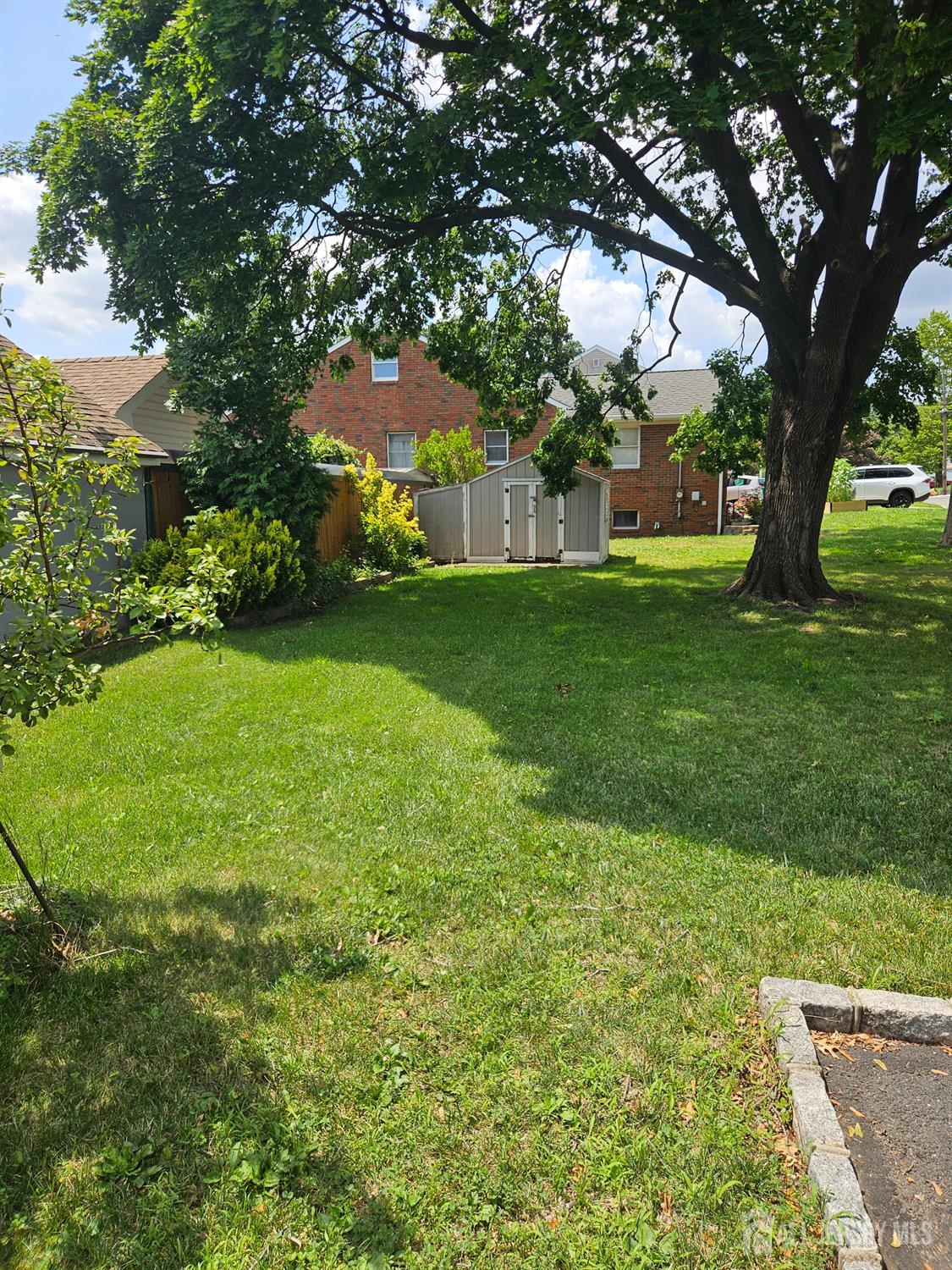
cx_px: 476
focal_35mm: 23
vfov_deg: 73.9
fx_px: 843
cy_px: 635
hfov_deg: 58.9
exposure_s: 1/1050
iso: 25
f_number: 1.8
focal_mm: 5.4
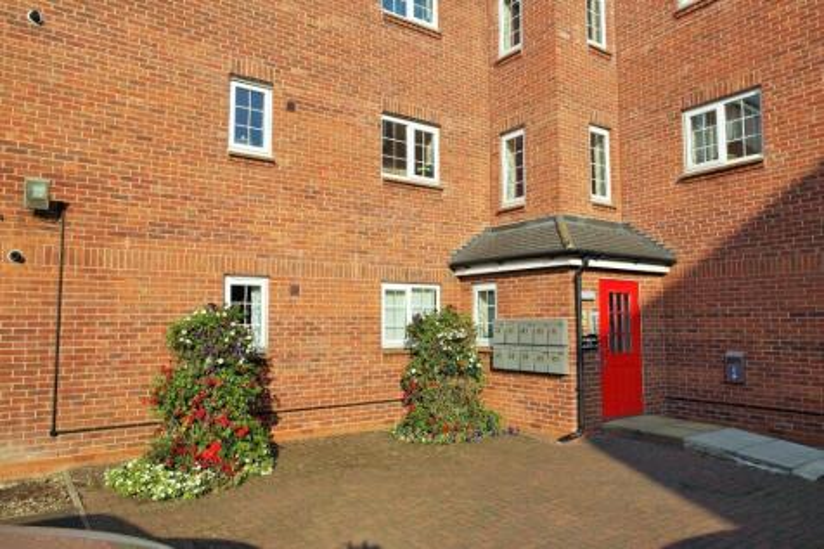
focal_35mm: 24
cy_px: 274
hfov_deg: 73.8
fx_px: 549
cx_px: 412
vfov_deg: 53.1
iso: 100
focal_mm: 16
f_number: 5.6
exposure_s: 1/180
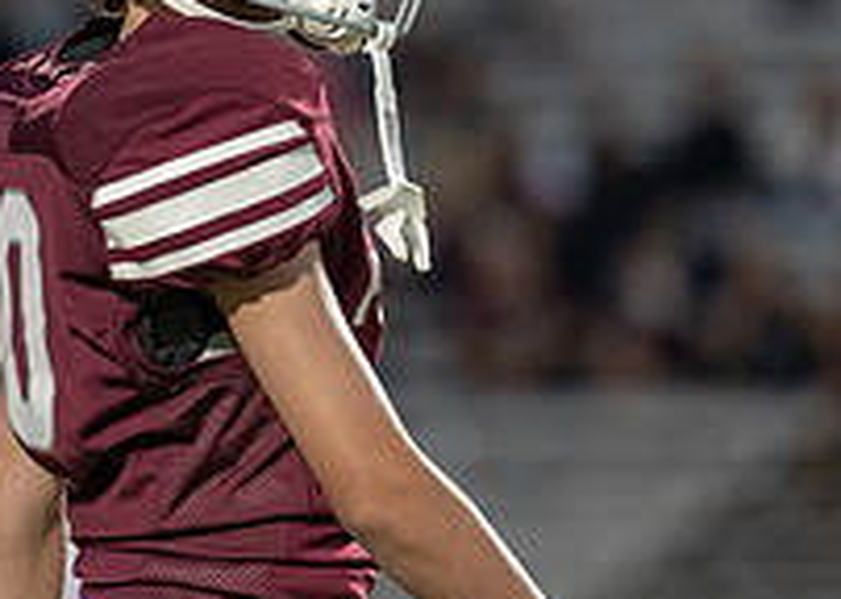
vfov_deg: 2.5
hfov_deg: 3.5
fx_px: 13749
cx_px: 349
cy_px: 272
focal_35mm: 576
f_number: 2.8
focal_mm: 180
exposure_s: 1/640
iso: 1000
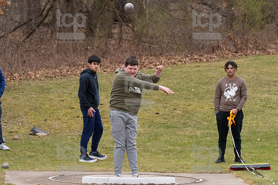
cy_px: 92
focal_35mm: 202
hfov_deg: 10.2
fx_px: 1559
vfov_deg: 6.8
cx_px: 139
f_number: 5
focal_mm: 135
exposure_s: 1/1600
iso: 2000
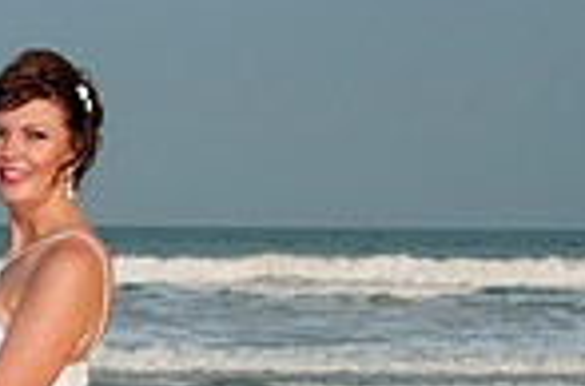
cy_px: 432
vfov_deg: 8.4
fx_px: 2592
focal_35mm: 160
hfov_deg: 12.3
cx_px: -271
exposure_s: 1/250
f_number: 7.1
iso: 100
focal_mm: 27
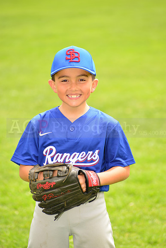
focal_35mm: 185
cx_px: 83
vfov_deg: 11.1
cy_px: 124
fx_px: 1279
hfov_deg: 7.4
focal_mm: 185
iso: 100
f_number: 5
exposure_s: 1/250
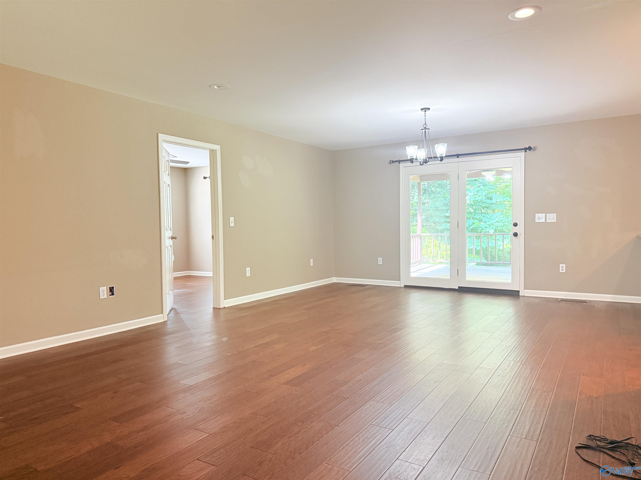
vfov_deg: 56.8
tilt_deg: -2.8
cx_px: 320
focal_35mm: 24
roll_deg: +0.4
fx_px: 444
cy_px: 240
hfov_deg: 71.6
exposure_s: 1/120
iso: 320
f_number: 1.78
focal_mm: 6.76
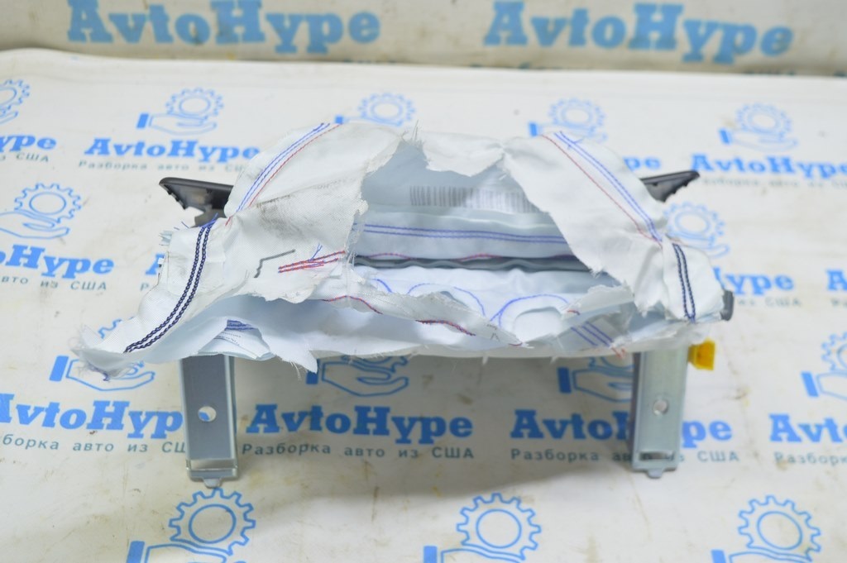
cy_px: 282
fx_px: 1058
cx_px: 424
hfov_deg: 43.6
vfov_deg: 29.8
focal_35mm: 45
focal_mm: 30
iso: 400
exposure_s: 1/20
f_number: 5.6
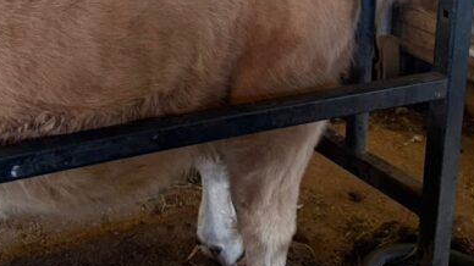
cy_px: -50
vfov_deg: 16.7
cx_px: 159
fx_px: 867
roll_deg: -0.8
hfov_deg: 30.4
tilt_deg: -13.2
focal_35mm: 69
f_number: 1.78
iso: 320
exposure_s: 1/60
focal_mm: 6.76
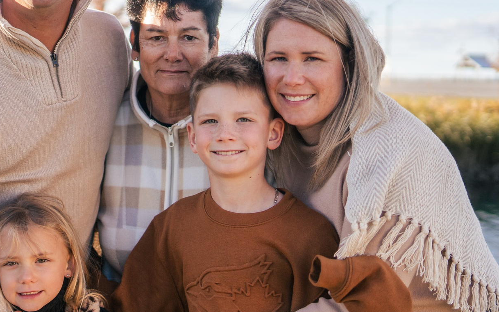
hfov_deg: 27.2
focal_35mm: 75
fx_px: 1020
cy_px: 123
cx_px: 146
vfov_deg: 17.4
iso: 320
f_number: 1.8
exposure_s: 1/3200
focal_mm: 35
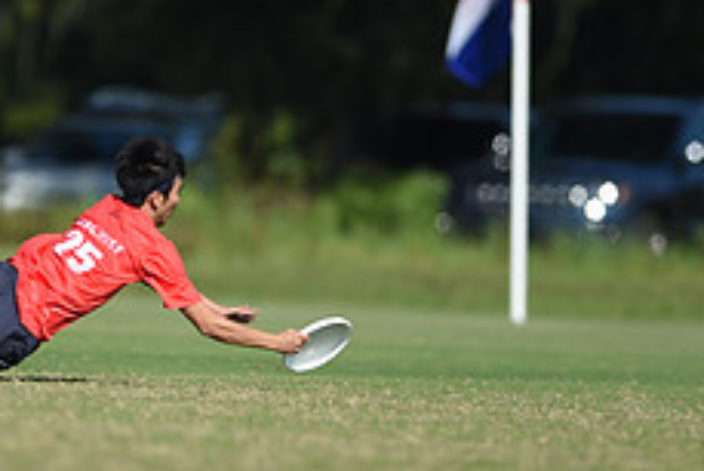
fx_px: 19802
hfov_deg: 2.0
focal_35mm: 1012
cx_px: 114
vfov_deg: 1.4
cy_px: 252
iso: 100
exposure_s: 1/2500
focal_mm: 400
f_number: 3.5
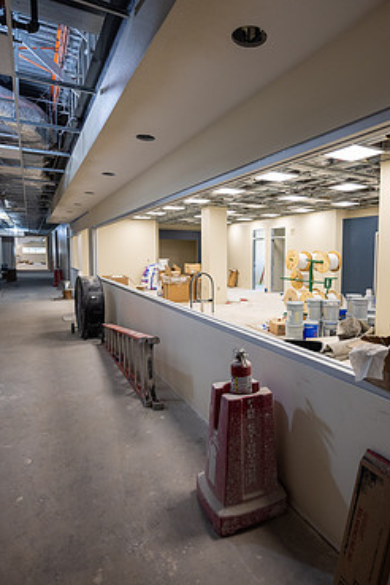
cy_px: 283
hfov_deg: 56.2
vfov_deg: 78.6
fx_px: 357
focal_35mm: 22
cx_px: 254
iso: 640
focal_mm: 14
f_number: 4
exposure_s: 1/100
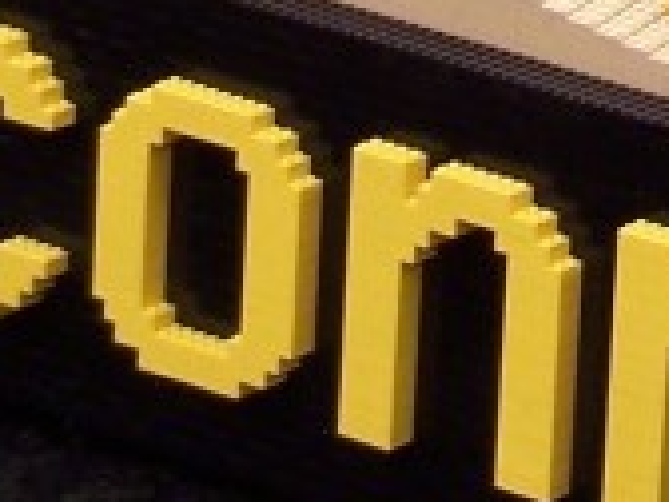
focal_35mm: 292
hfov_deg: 6.4
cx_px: 1780
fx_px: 5643
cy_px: -900
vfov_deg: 4.9
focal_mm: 8
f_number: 3
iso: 80
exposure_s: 1/3
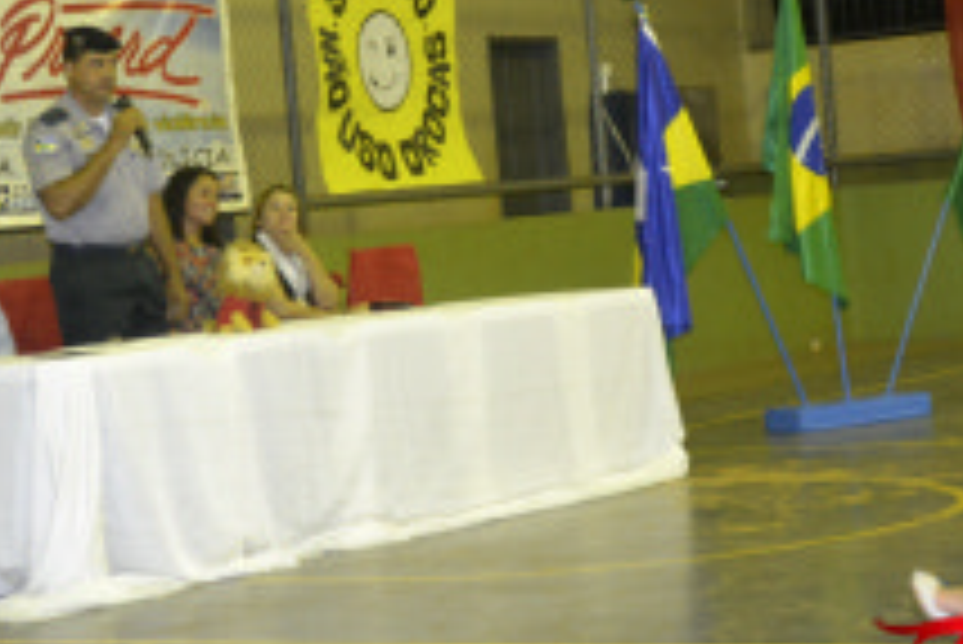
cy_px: 169
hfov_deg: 18.2
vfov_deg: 12.2
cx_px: 382
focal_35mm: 112
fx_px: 2998
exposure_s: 1/60
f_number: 4.2
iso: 2200
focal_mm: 32
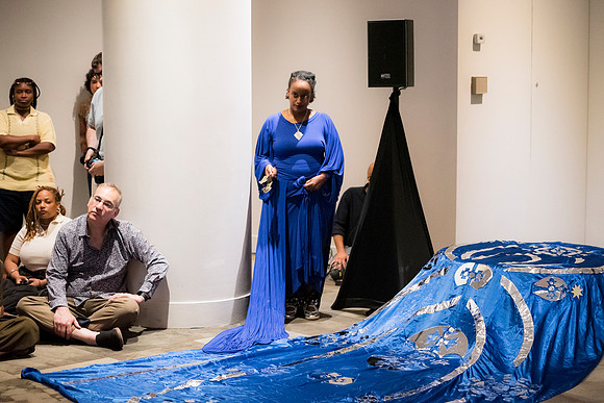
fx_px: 1175
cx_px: 302
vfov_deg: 19.5
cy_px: 202
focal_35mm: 70
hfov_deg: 28.8
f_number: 2.8
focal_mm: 70
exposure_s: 1/125
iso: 6400
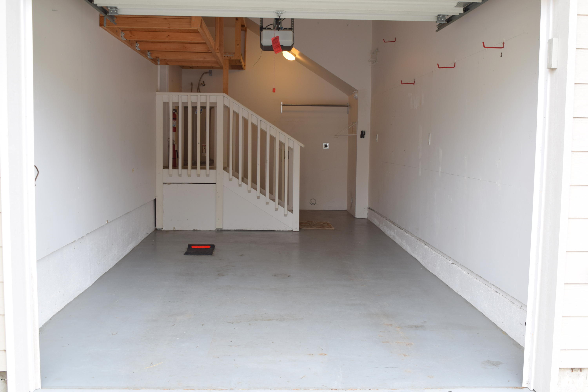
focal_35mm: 40
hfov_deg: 47.9
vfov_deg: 33.0
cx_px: 294
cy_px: 196
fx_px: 661
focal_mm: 27
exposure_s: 1/30
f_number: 8
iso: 200
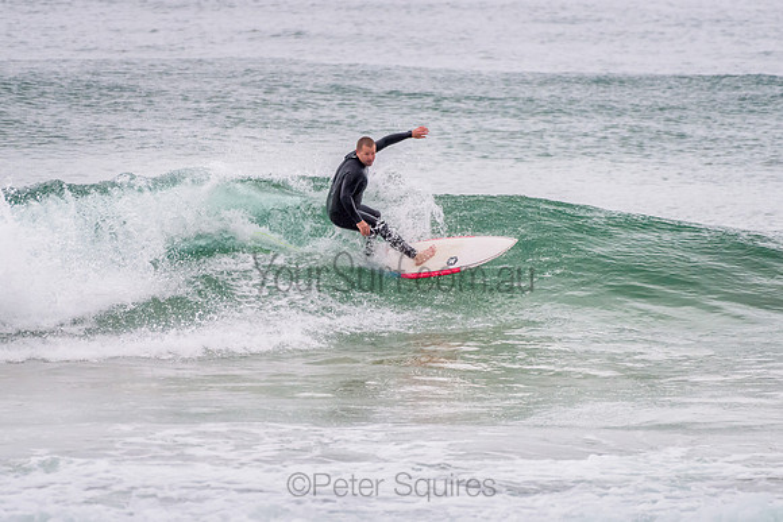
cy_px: 272
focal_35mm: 613
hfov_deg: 3.4
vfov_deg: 2.2
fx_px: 13343
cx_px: 351
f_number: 5.6
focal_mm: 500
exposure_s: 1/1000
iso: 800
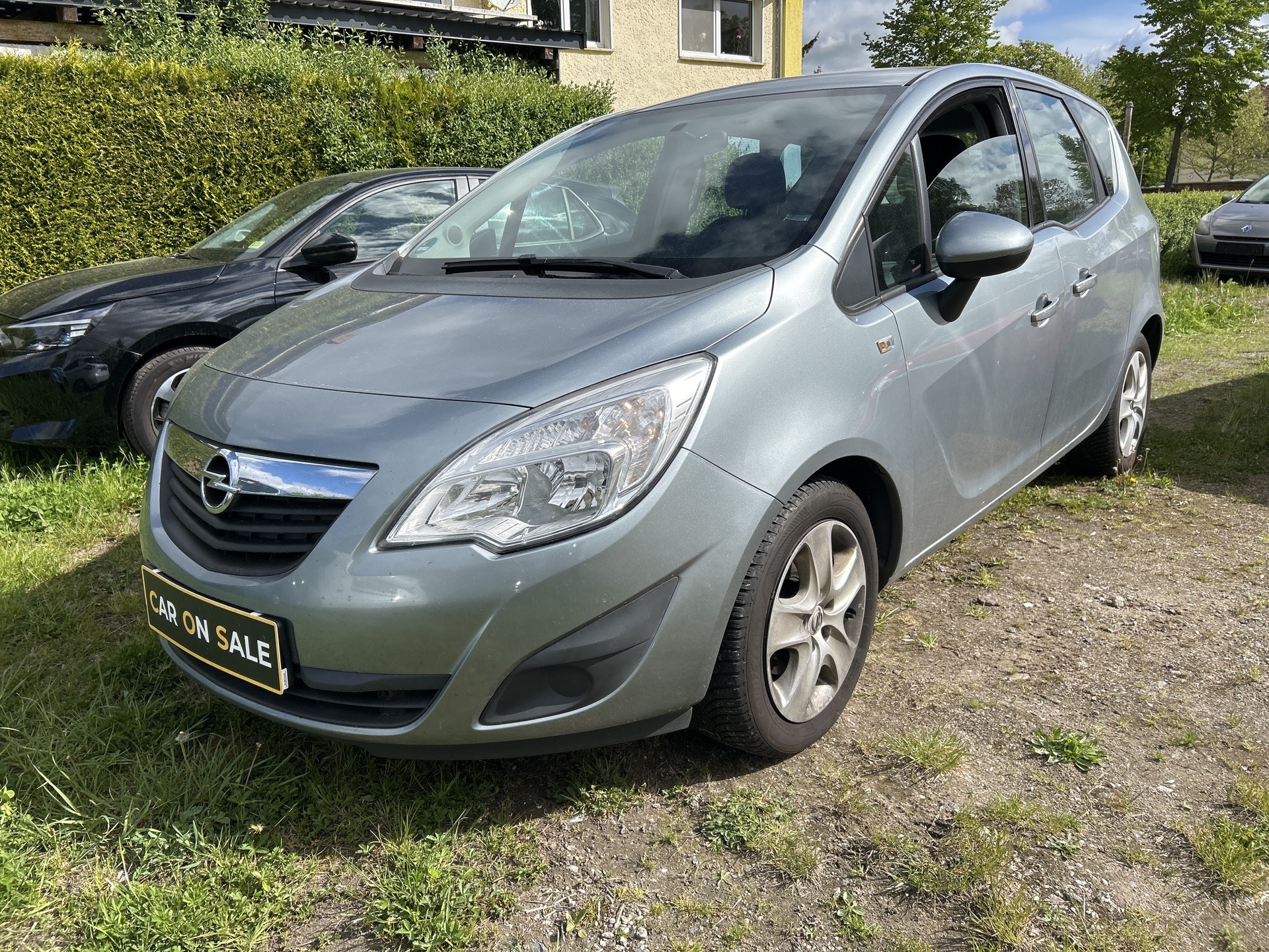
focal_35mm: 26
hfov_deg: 67.3
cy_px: 476
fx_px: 953
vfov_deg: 53.1
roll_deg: -1.6
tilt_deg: -13.6
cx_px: 634
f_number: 1.5
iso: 50
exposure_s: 1/4115
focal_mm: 5.7
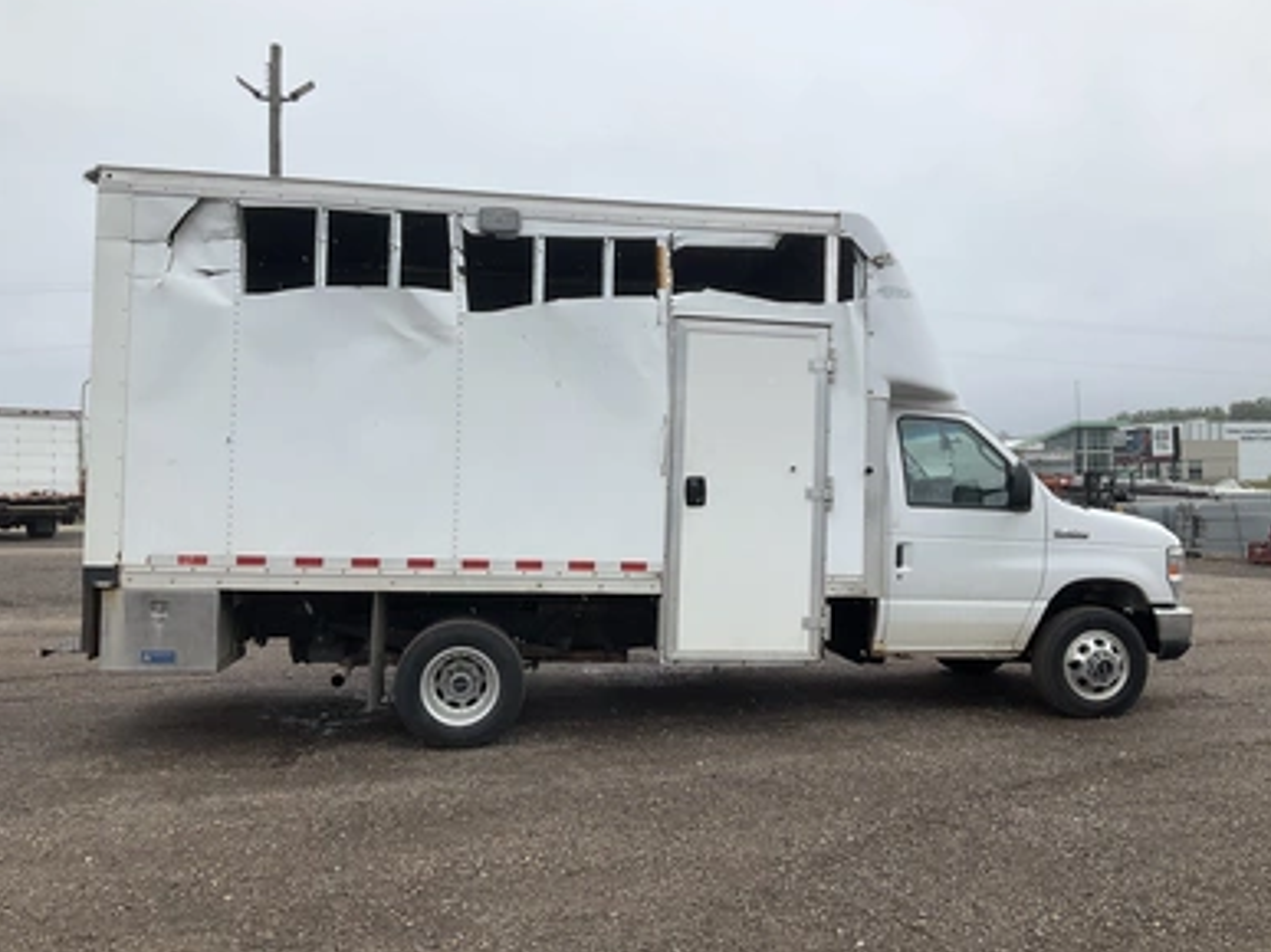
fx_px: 1101
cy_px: 473
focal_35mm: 30
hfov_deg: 60.0
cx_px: 650
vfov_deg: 46.8
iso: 25
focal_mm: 3
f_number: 1.8
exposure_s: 1/1577
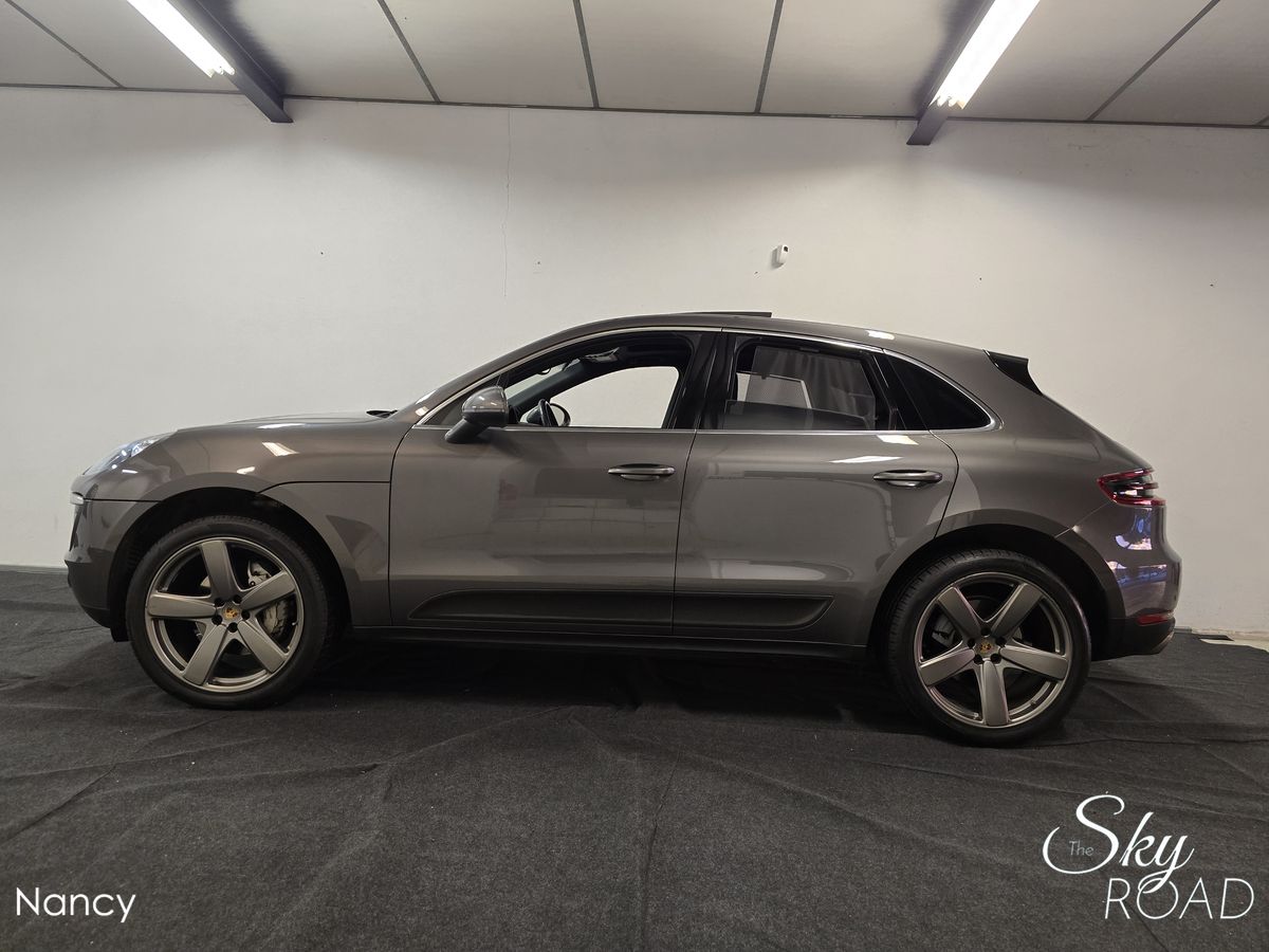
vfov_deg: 58.9
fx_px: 843
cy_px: 476
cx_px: 634
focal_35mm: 23
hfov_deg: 73.9
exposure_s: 1/100
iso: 400
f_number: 1.7
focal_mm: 6.3
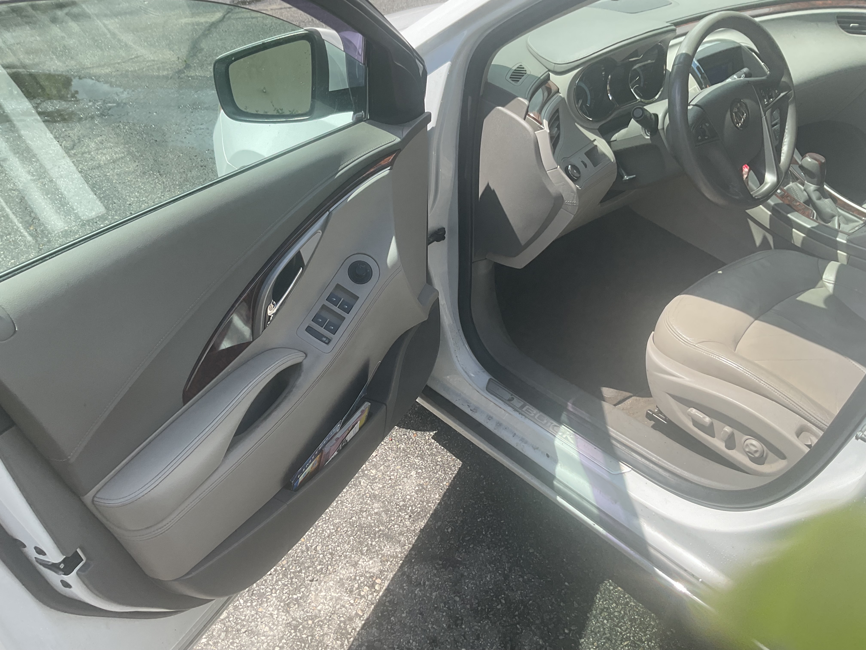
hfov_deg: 61.7
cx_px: 433
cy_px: 325
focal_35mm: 29
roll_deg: +3.7
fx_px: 726
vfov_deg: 48.2
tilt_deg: -33.5
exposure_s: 1/898
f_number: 1.8
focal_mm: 3
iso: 16
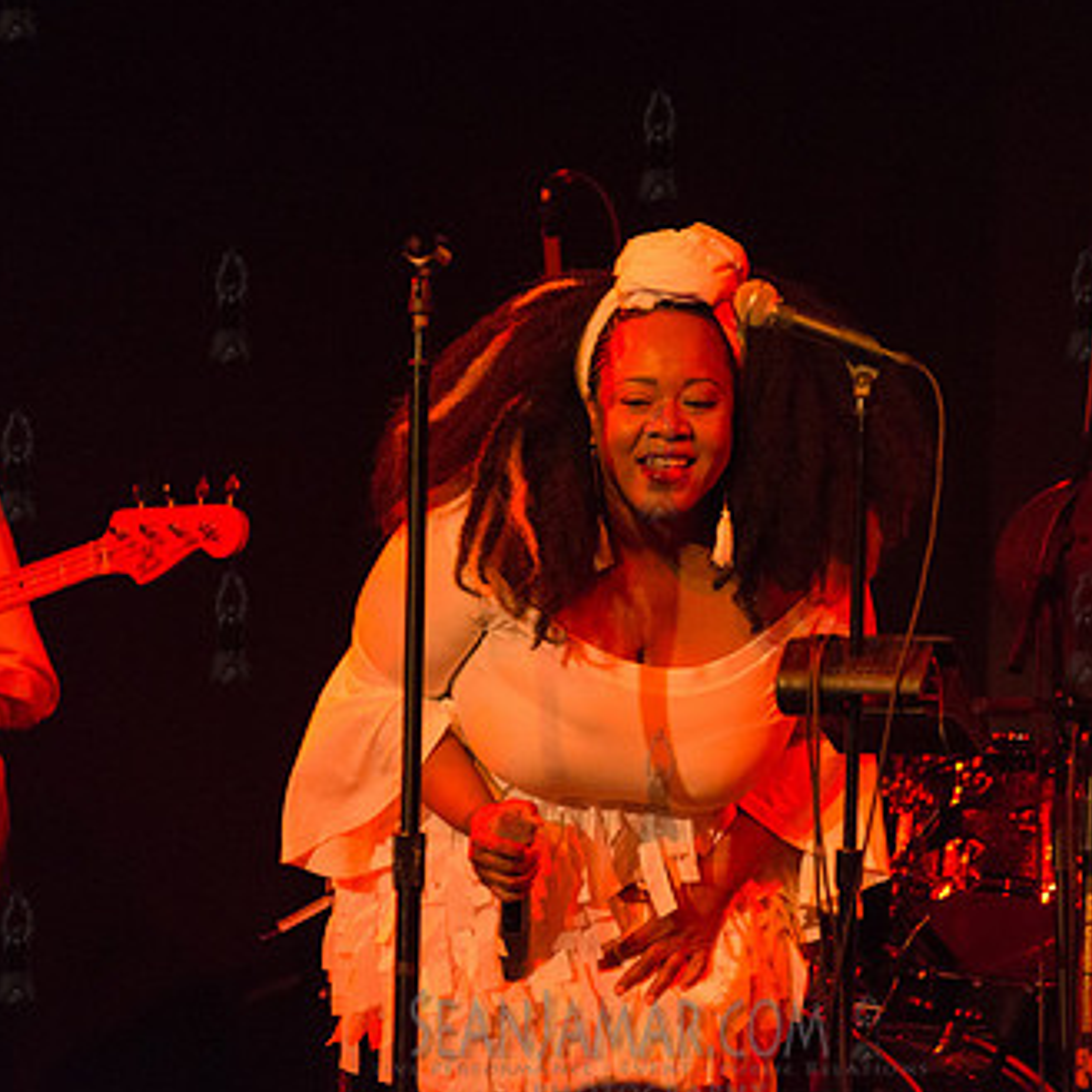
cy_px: 463
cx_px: 657
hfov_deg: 5.8
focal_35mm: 300
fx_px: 10707
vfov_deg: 5.8
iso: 4000
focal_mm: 200
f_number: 2.8
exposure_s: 1/320
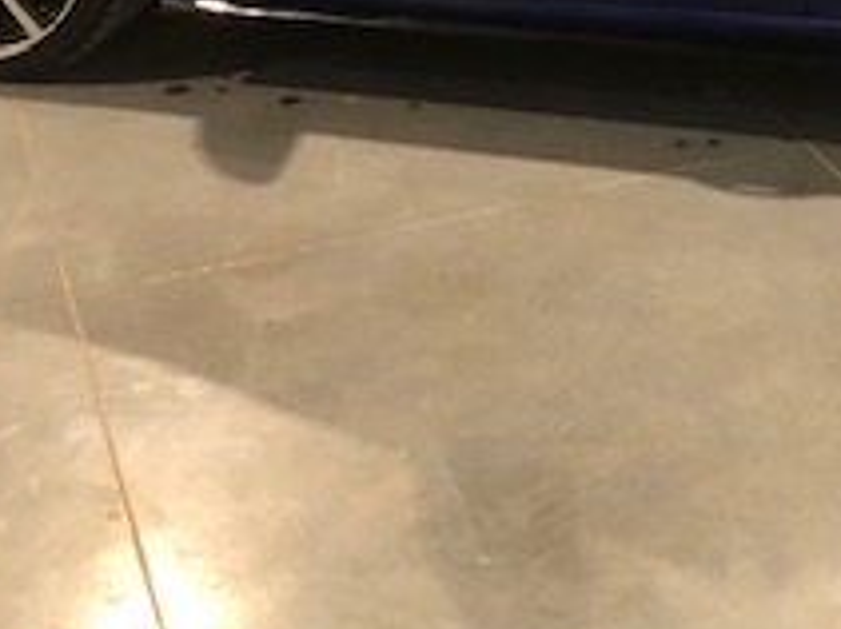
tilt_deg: -15.0
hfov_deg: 22.2
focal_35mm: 85
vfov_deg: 16.1
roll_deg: -0.5
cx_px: 841
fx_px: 2064
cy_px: -275
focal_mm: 3.99
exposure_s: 1/17
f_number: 1.8
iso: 80
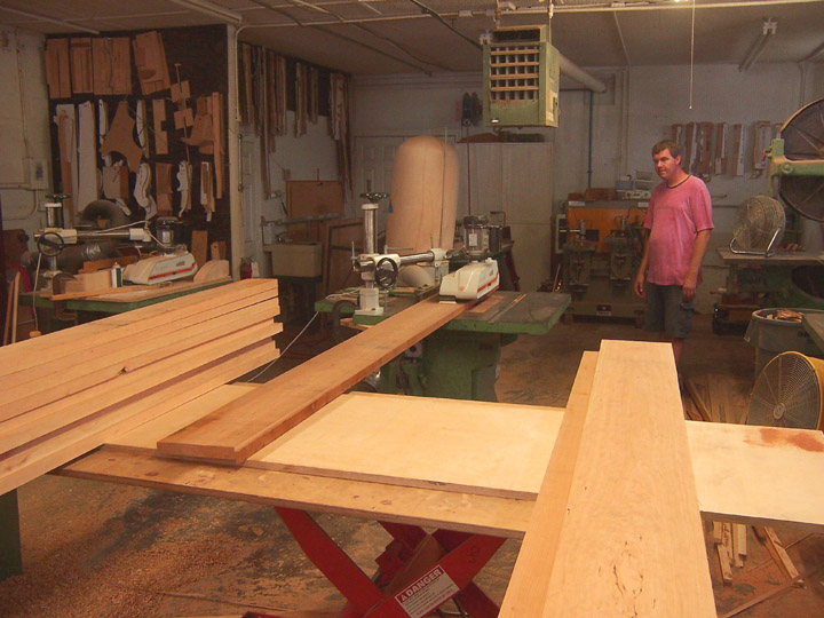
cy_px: 309
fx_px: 786
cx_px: 412
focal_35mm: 33
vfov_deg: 42.9
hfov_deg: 55.4
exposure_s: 1/20
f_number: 3.4
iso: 140
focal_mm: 5.5
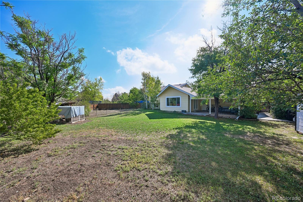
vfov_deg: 81.2
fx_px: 118
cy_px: 101
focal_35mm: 14
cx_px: 152
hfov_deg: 104.3
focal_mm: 14
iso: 64
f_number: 8
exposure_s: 1/80
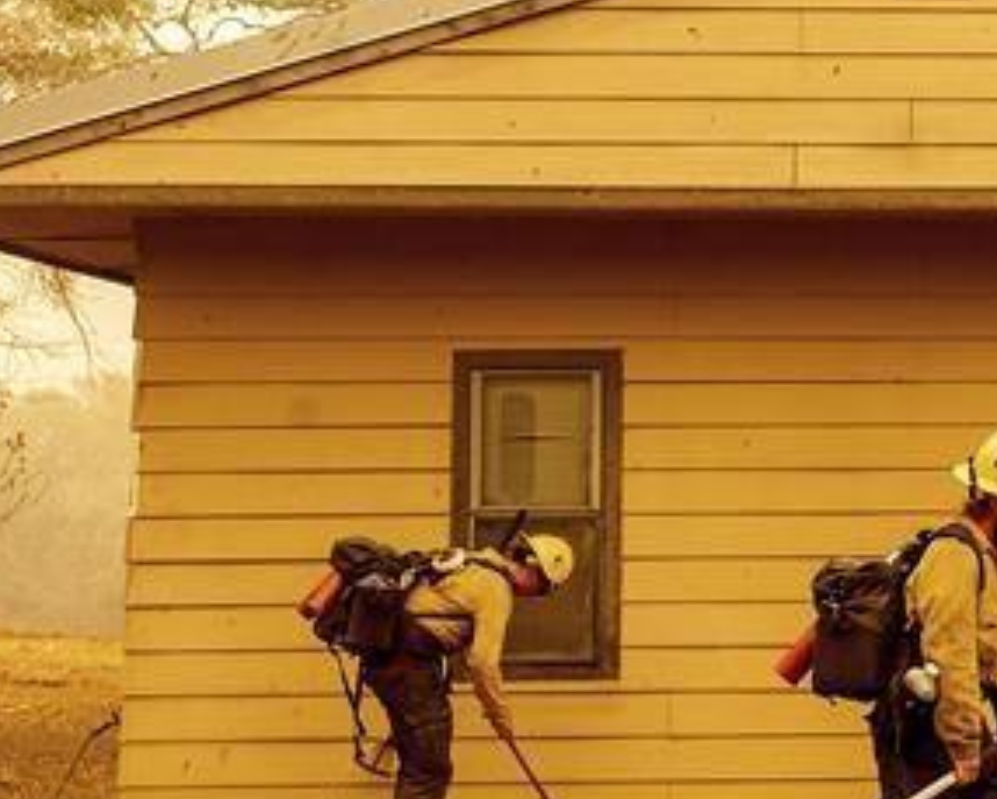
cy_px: 307
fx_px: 1889
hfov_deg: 27.6
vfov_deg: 23.8
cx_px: 1035
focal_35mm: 64
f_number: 4.8
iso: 1100
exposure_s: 1/350
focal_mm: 30
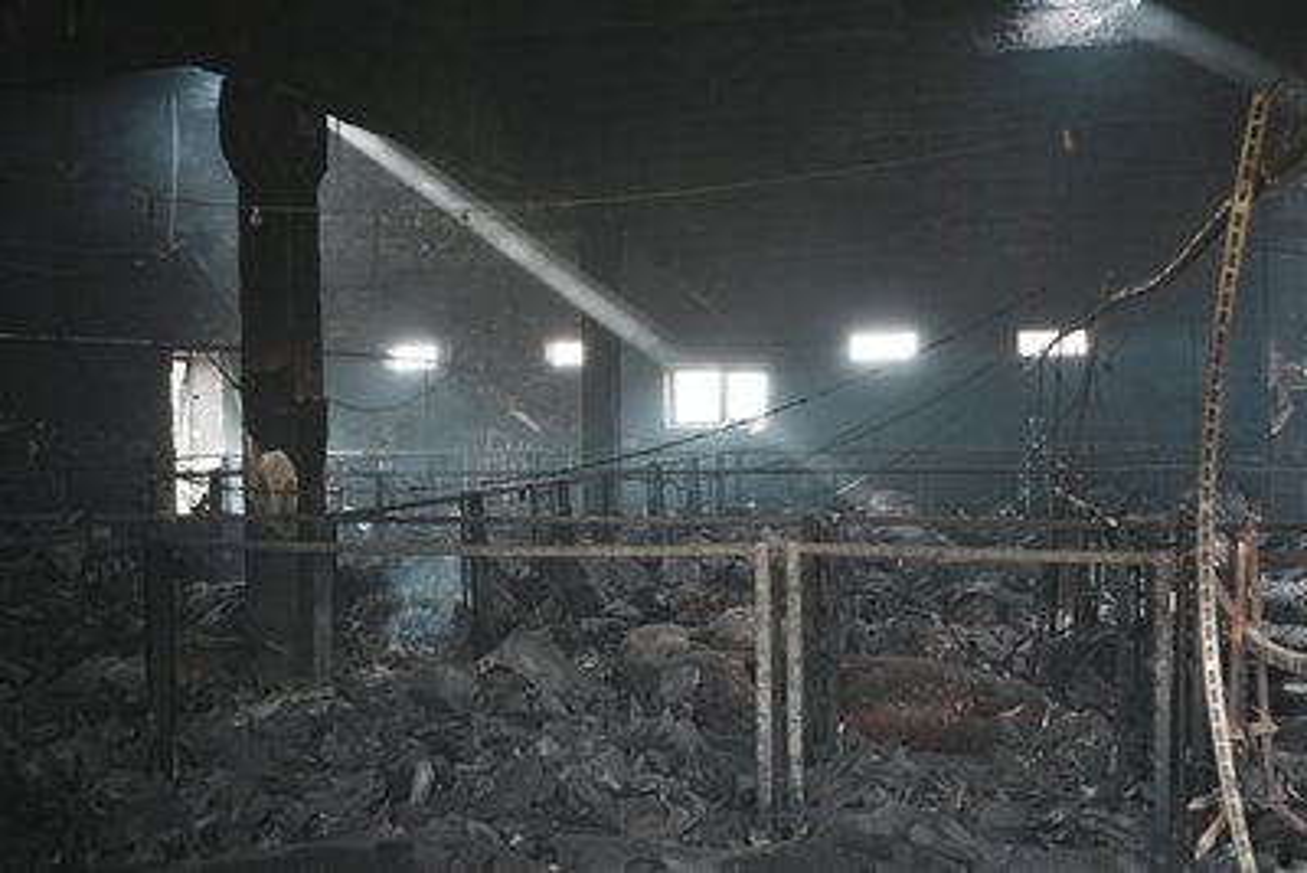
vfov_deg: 37.9
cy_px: 436
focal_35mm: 35
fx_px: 1271
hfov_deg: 54.4
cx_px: 654
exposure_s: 1/100
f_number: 5.6
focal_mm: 35
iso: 1600
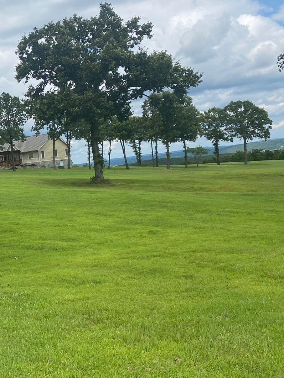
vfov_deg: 40.4
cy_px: 189
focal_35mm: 47
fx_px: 514
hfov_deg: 28.4
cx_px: -20
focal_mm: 4.25
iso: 32
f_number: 1.8
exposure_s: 1/3401
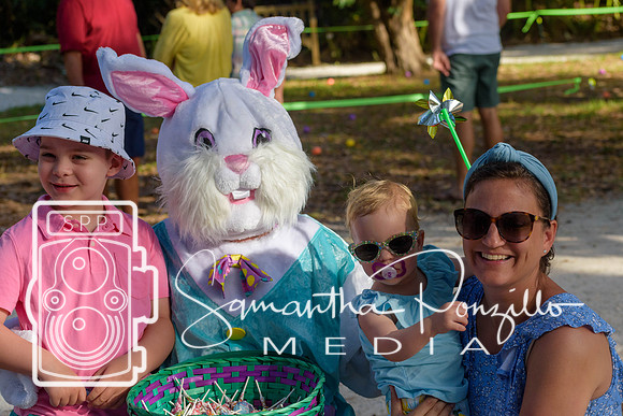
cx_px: 312
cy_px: 208
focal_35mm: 105
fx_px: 1817
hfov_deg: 19.5
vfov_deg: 13.0
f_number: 5.6
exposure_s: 1/500
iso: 280
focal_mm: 70
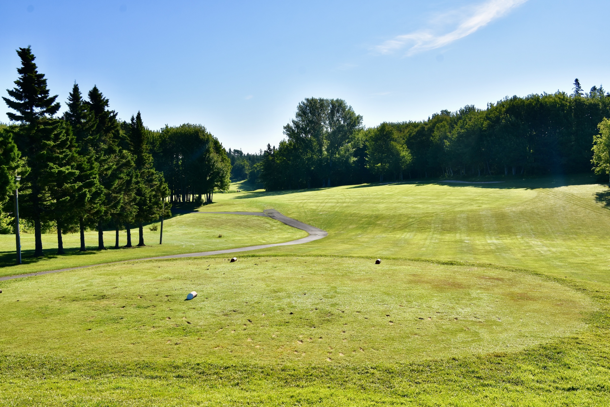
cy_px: 204
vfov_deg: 34.2
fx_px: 661
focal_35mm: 39
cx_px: 305
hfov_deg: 49.6
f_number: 8
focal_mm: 26
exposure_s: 1/500
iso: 160
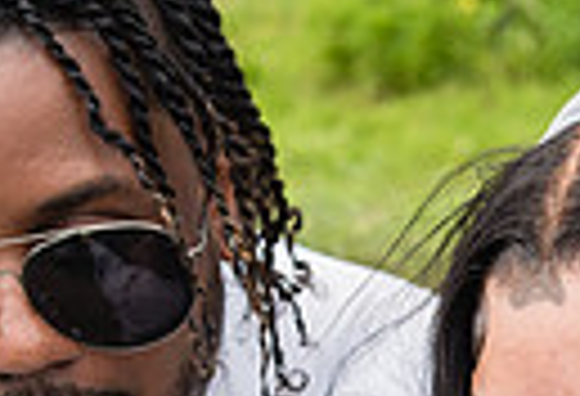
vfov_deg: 6.4
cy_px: 623
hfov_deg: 9.5
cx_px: 621
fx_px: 3472
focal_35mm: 214
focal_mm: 45
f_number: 5.6
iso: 200
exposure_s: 1/500
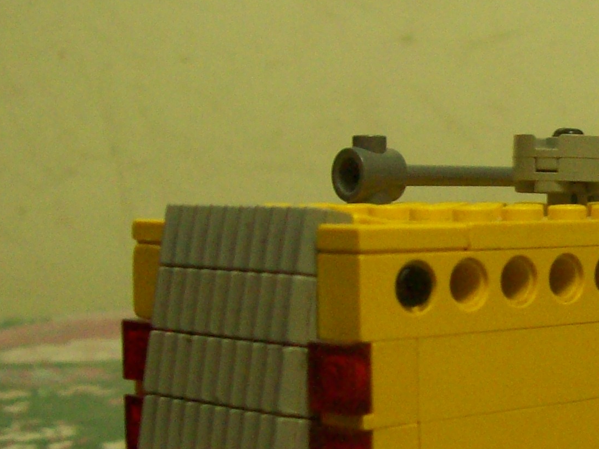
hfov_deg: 19.6
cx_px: 732
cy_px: 307
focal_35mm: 94
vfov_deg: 15.7
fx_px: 1626
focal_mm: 6
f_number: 2.7
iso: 200
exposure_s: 1/8
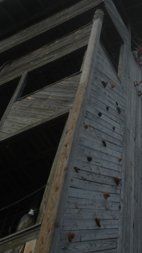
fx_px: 482
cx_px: 151
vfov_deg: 29.2
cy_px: 87
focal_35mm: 72
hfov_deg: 16.3
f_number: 3.5
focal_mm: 6.3
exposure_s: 1/1012
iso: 88
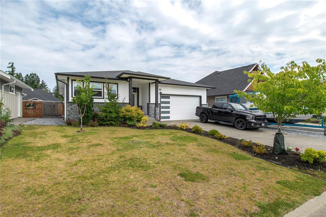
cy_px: 108
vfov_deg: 67.3
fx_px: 163
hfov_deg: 90.0
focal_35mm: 18
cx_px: 163
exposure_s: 1/640
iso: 320
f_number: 11
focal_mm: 12
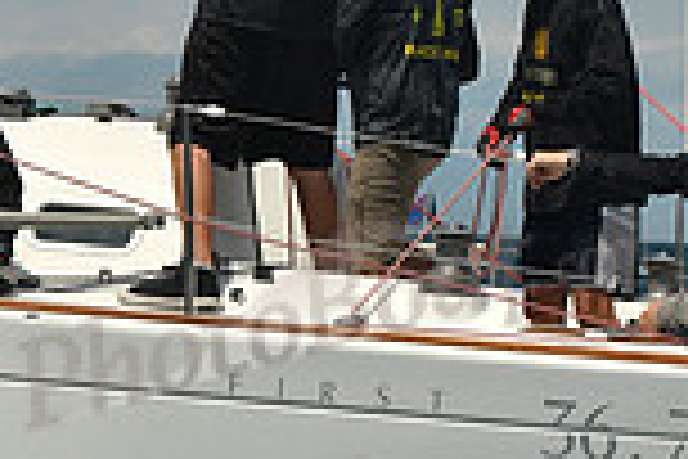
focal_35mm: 464
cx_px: -211
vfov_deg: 3.0
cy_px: 142
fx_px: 8867
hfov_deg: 4.4
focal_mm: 122
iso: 320
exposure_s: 1/640
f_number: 10
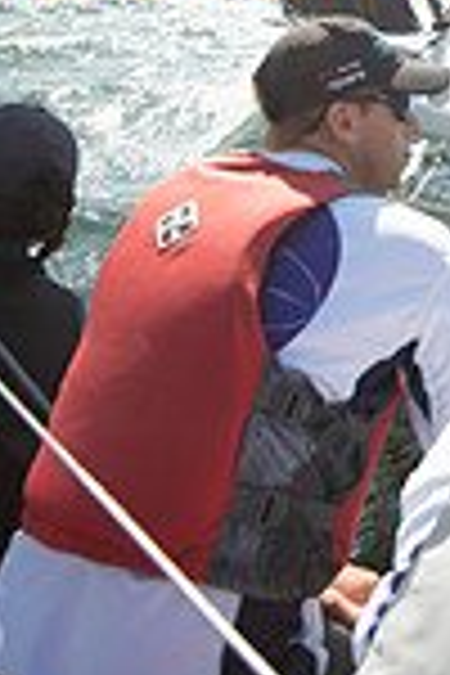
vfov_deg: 35.5
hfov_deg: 25.5
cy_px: -58
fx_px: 900
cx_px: 522
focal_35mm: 48
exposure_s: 1/2000
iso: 320
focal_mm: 16
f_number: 5
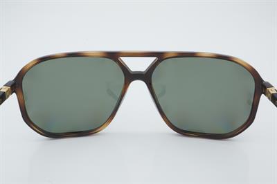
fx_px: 346
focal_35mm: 45
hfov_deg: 43.6
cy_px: 92
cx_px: 138
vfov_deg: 29.8
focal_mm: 30
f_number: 29
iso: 100
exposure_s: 1/3
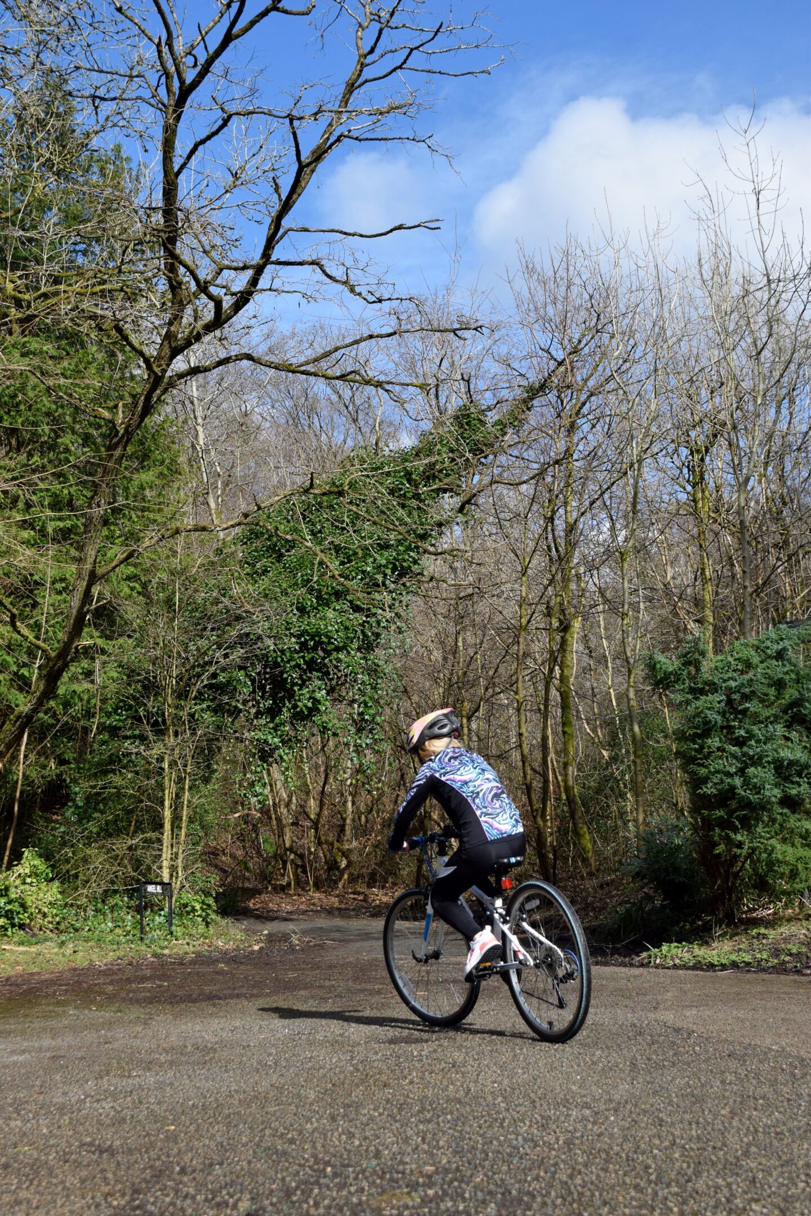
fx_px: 1470
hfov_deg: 30.8
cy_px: 608
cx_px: 406
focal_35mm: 44
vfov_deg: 45.0
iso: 400
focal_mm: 29
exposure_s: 1/1600
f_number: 7.1
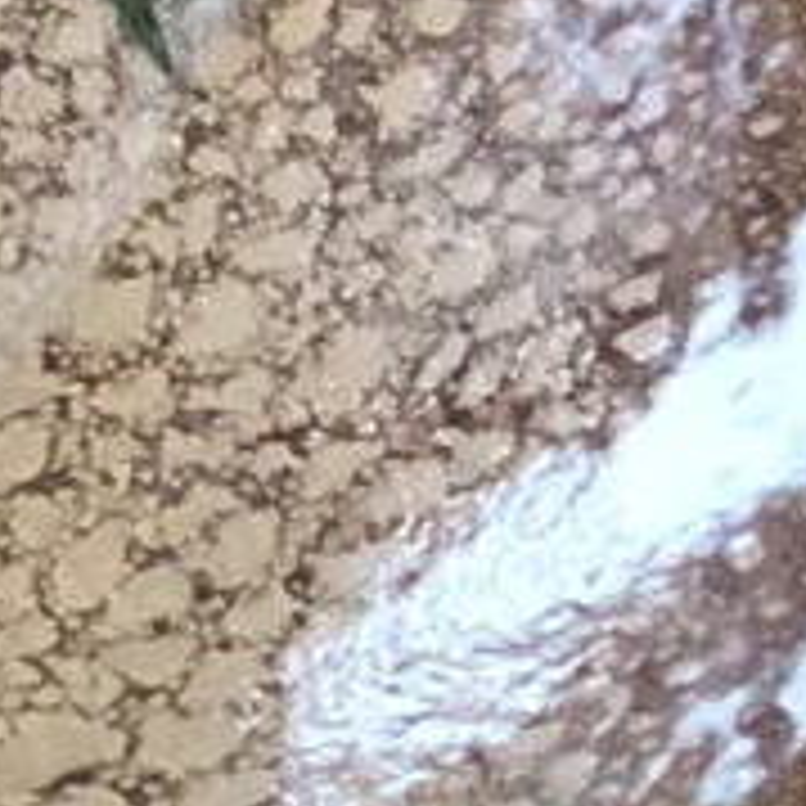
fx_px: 12750
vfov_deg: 3.6
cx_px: -1779
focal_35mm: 484
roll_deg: -2.0
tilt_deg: -35.4
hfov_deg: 3.5
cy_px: -644
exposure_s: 1/33
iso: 125
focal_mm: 6.6
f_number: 2.8
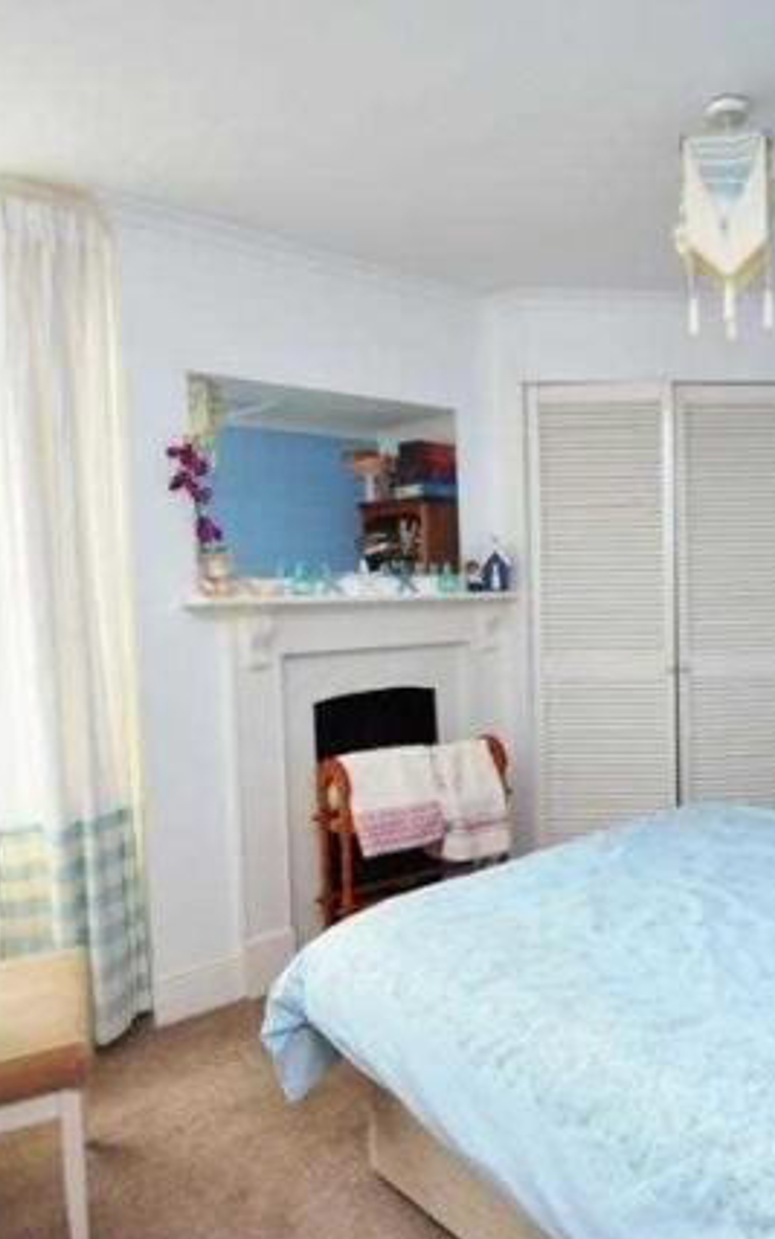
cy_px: 628
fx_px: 871
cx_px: 656
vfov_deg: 70.9
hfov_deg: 44.8
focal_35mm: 26
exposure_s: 1/60
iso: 800
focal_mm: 11
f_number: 4
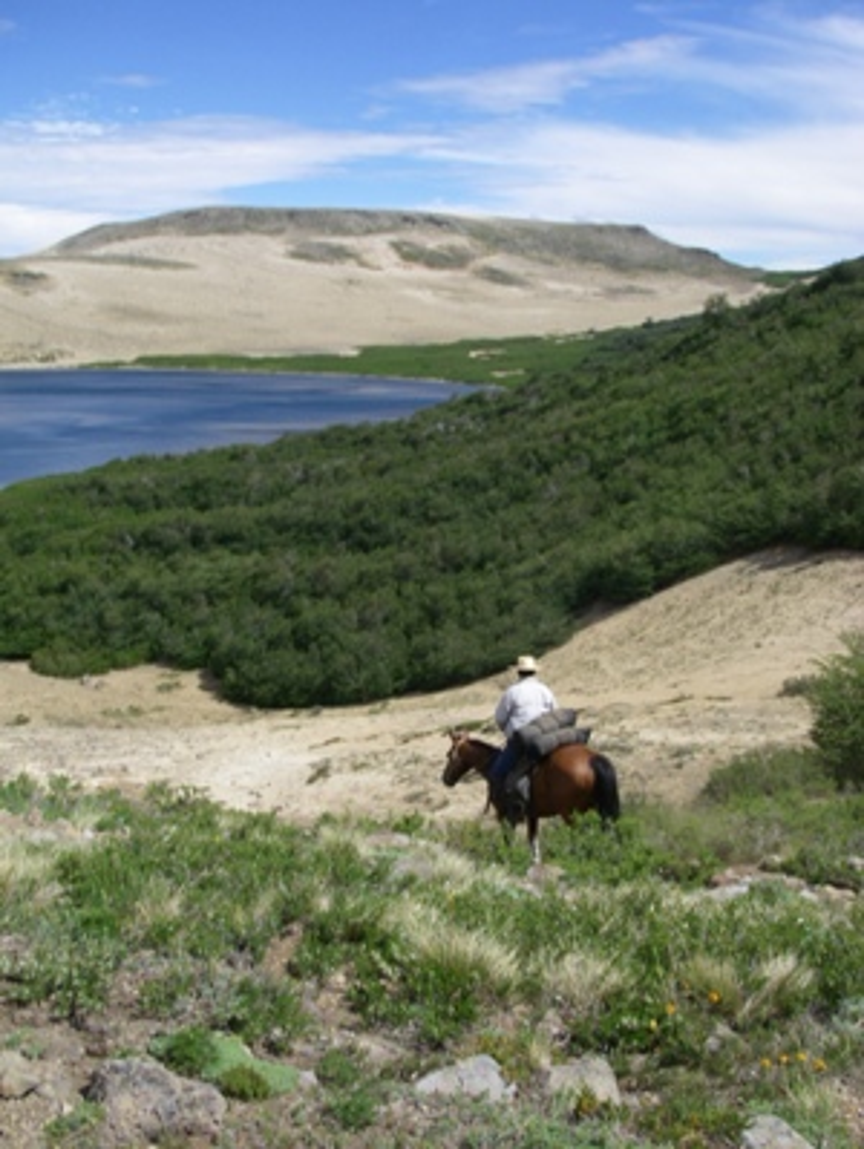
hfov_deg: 37.8
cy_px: 574
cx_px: 432
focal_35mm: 38
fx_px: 1263
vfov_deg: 48.9
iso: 64
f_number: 6.6
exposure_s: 1/200
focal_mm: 6.3
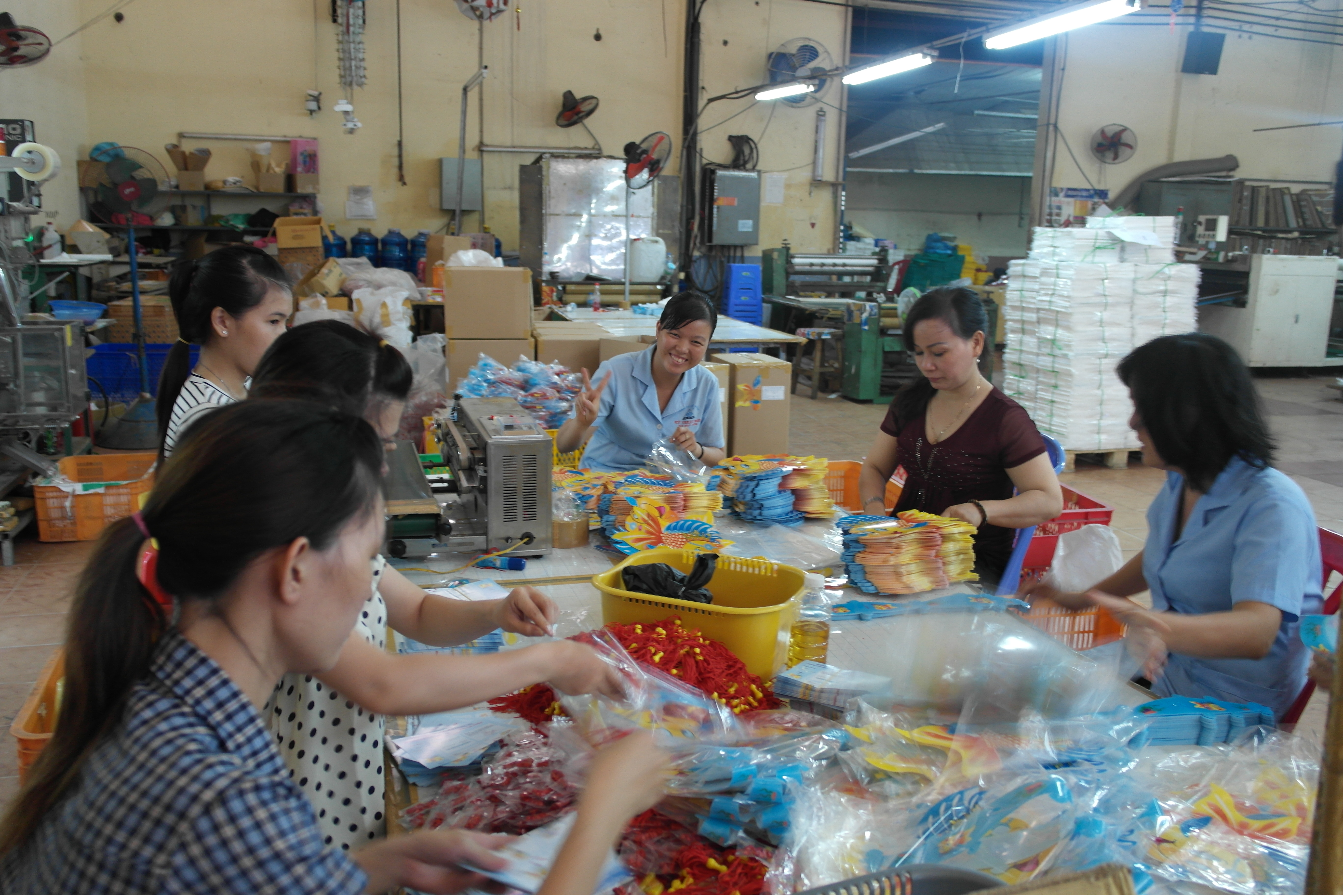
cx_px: 672
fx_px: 1119
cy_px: 448
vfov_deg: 43.6
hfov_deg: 61.9
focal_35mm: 30
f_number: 3.5
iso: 400
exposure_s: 1/20
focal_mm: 20
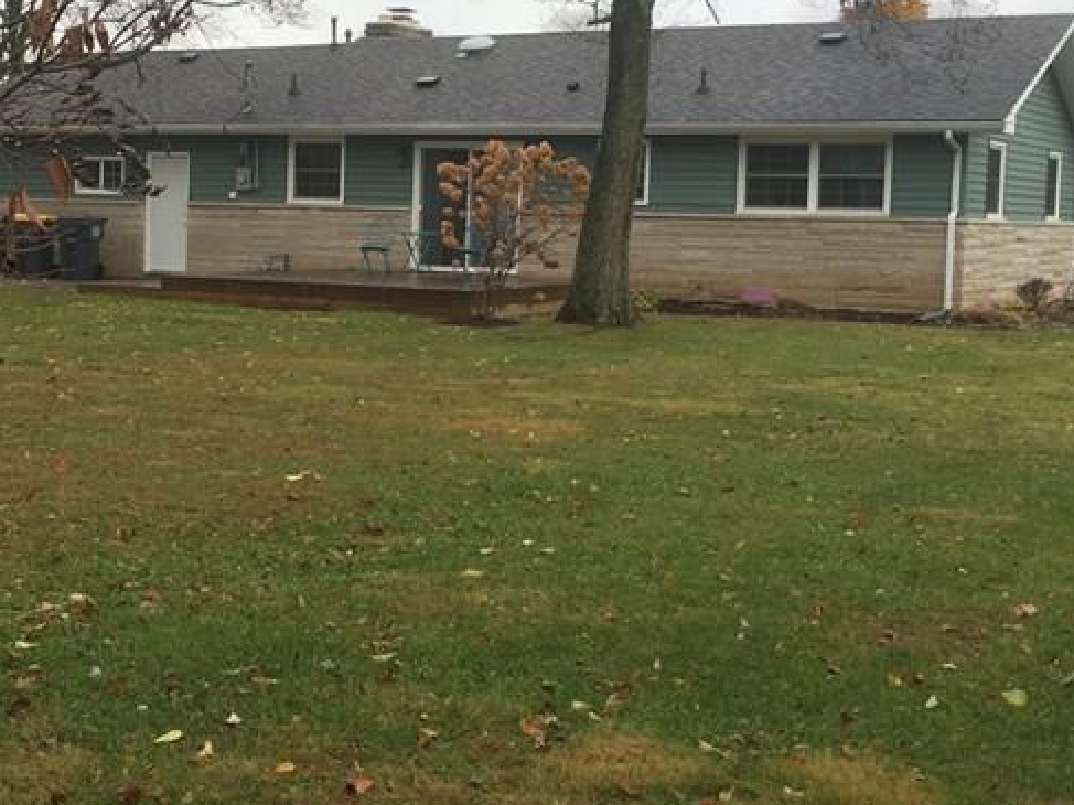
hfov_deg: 31.0
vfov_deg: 24.0
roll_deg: -2.2
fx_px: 1892
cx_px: 240
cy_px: 342
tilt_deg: -2.9
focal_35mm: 61
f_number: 2.2
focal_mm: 4.15
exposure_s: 1/120
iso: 32
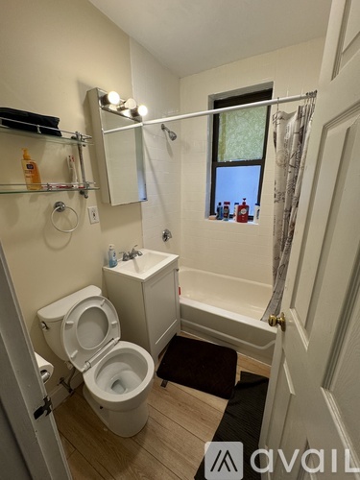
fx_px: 194
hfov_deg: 85.7
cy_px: 240
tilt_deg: -15.5
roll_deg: +1.7
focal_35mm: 14
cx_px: 180
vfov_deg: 102.1
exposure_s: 1/120
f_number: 2.2
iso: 160
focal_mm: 2.22
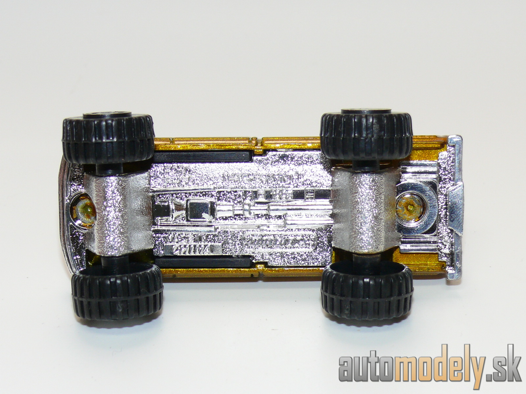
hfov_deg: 21.1
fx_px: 1413
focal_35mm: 93
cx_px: 263
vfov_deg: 15.9
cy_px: 197
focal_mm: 12.7
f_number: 4
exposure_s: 1/30
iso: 100
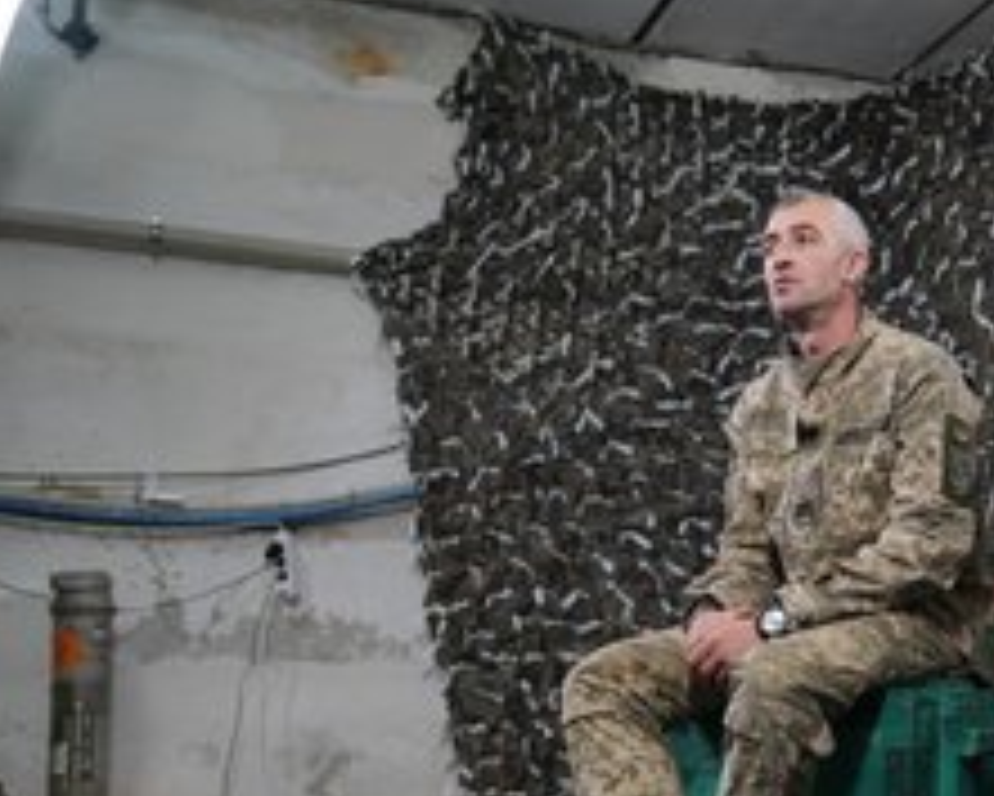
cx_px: 747
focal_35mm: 51
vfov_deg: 29.3
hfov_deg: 35.8
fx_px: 1501
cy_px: 582
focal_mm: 30
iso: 2000
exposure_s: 1/250
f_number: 2.8
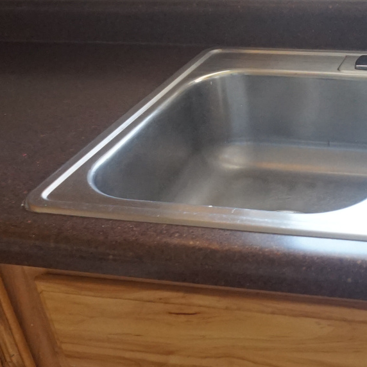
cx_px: 392
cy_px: 175
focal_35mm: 73
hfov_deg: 22.5
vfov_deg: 23.7
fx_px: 876
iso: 1250
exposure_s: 1/160
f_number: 4
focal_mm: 16
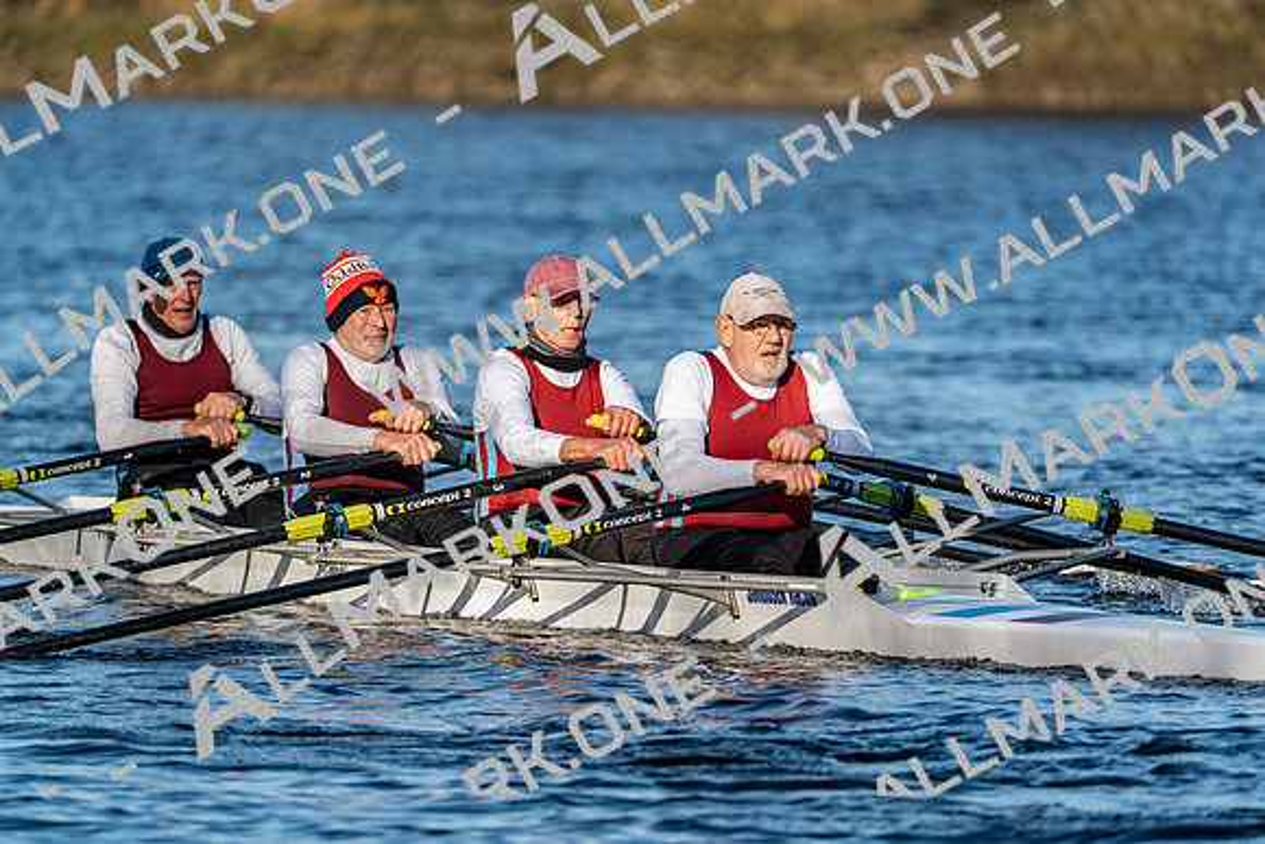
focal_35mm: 437
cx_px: 632
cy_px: 422
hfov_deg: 4.7
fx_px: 15359
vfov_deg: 3.1
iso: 400
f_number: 6.3
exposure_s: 1/2000
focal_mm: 437
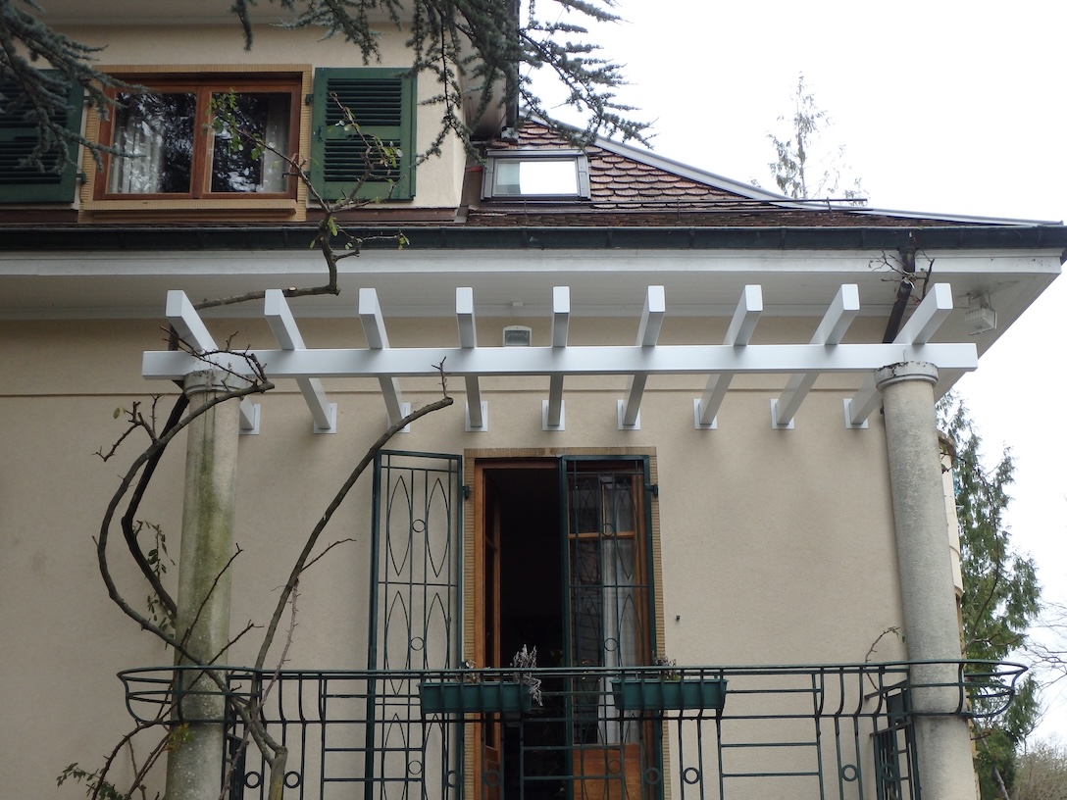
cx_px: 534
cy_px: 400
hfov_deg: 44.8
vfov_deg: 34.3
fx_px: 1295
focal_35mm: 42
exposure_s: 1/80
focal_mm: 7.5
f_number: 5.2
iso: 160
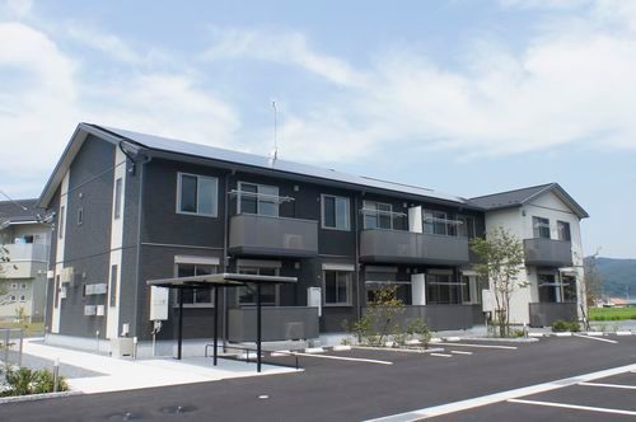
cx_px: 318
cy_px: 211
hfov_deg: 47.5
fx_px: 723
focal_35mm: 41
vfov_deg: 32.5
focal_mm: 16
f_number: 6.3
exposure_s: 1/500
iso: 200
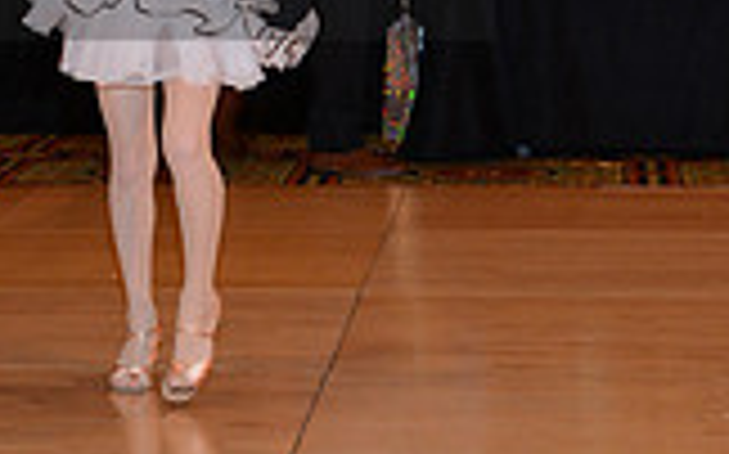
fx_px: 3177
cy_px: -108
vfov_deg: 8.1
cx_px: -124
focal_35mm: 160
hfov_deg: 12.8
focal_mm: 44
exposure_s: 1/200
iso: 2000
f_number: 4.5
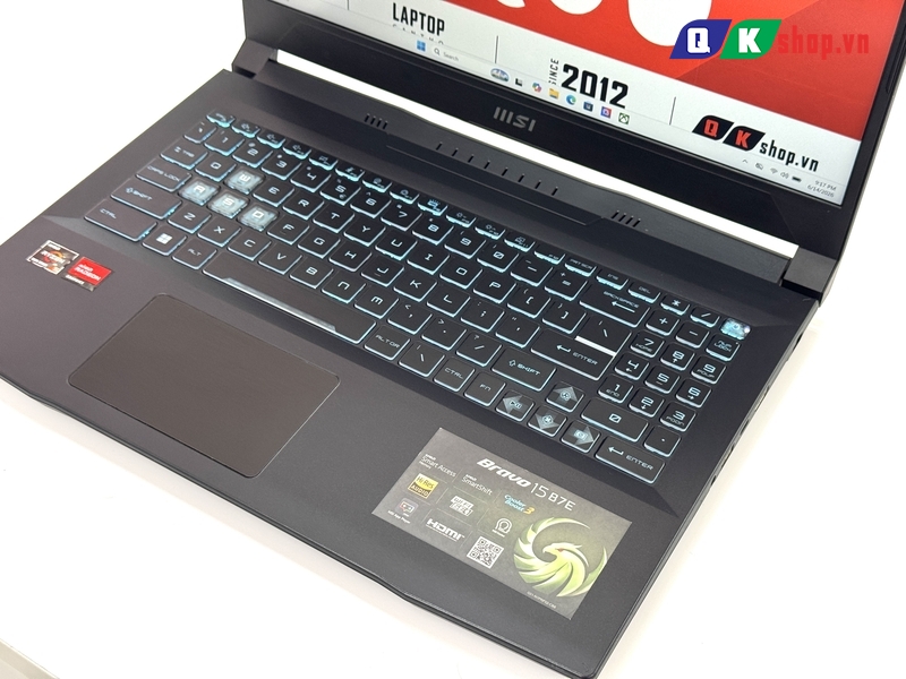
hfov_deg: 39.7
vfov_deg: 30.3
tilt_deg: -46.3
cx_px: 453
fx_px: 1256
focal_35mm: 48
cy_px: 340
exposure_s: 1/100
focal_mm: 6.76
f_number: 1.78
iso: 160
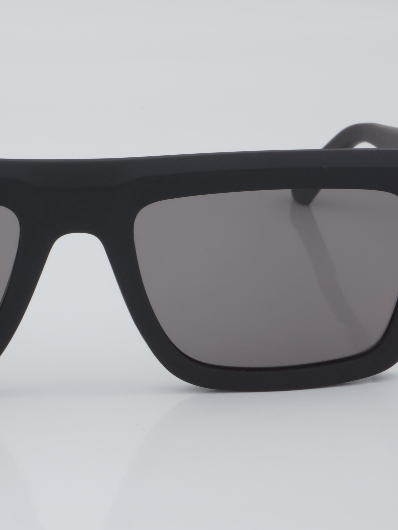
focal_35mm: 120
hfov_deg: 12.3
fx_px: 1836
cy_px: 266
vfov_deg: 16.5
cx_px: 74
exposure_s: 1/4
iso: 100
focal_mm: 55
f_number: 32
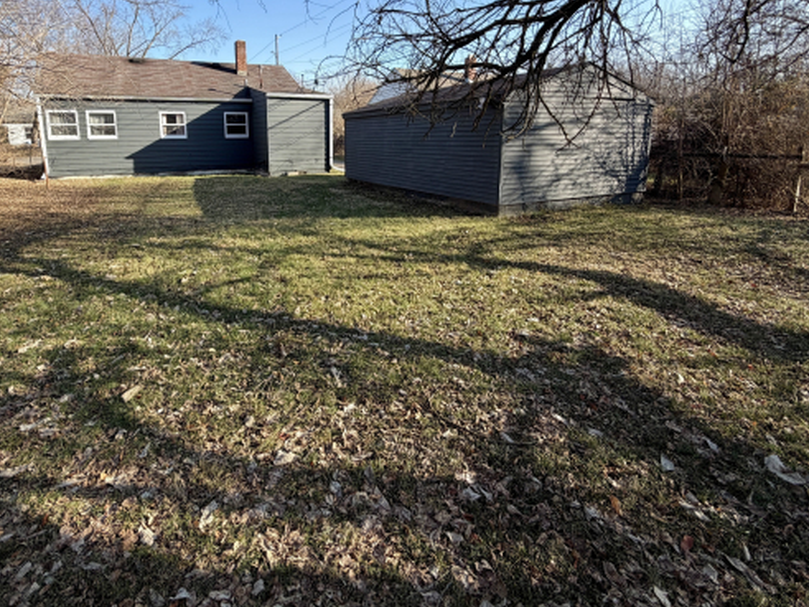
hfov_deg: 84.1
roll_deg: +0.6
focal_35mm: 19
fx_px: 444
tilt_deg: -8.0
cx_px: 345
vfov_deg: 66.7
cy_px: 200
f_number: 2.2
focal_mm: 2.22
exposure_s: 1/510
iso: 40
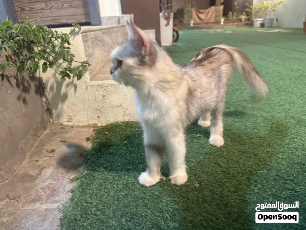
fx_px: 212
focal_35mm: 24
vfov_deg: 56.8
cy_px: 115
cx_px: 153
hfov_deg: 71.6
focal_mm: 6.76
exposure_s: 1/33
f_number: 1.78
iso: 640
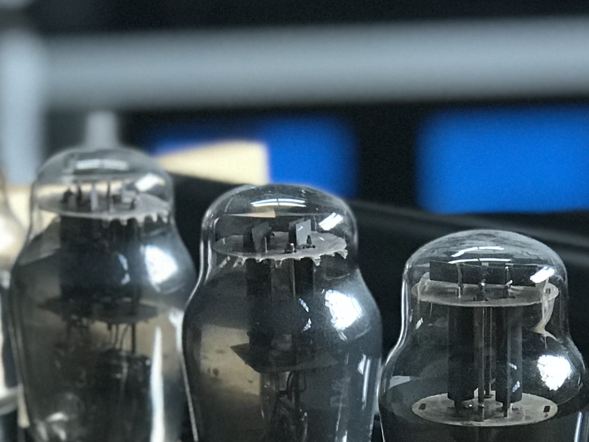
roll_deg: +1.0
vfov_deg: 8.3
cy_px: 537
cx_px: 362
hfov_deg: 11.1
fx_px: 3028
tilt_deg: -17.9
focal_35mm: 178
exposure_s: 1/100
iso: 200
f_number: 2.8
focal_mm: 6.6
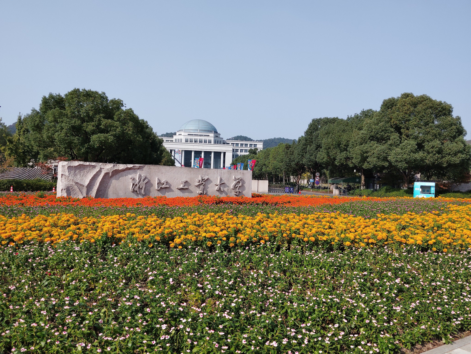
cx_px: 236
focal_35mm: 29
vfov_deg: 48.3
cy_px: 177
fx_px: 395
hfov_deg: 61.6
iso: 50
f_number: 1.8
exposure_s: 1/1340
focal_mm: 4.25
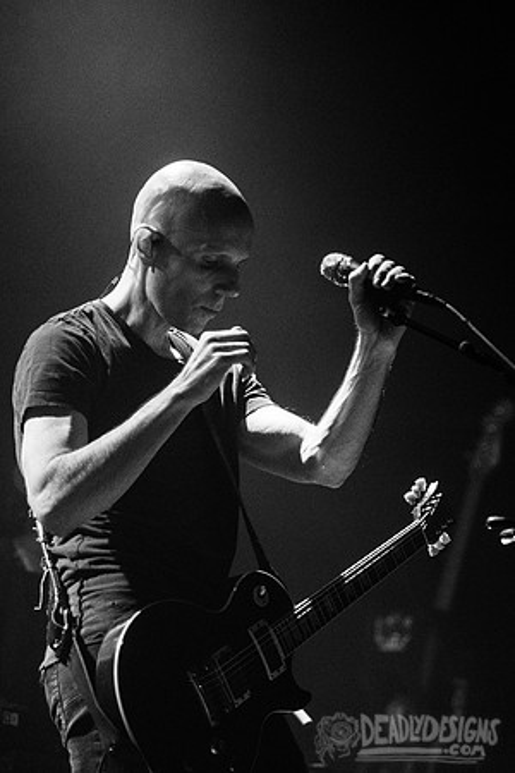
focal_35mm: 187
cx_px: 296
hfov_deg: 7.3
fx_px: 4020
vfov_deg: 11.0
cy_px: 386
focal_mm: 125
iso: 3200
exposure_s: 1/100
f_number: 3.2
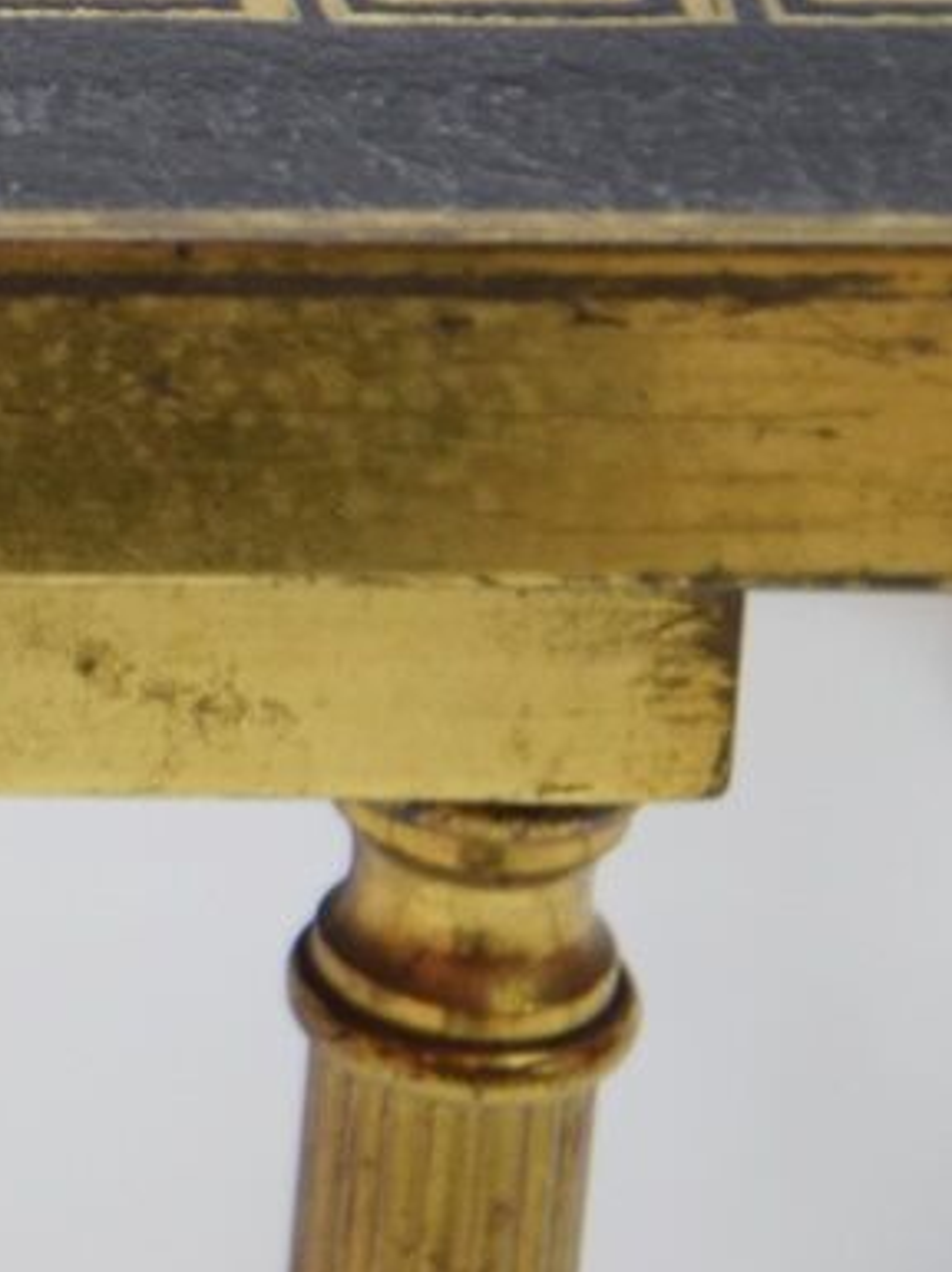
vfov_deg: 5.0
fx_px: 14545
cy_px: -441
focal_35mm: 396
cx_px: -1626
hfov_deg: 3.7
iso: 500
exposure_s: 1/60
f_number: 5.3
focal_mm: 66
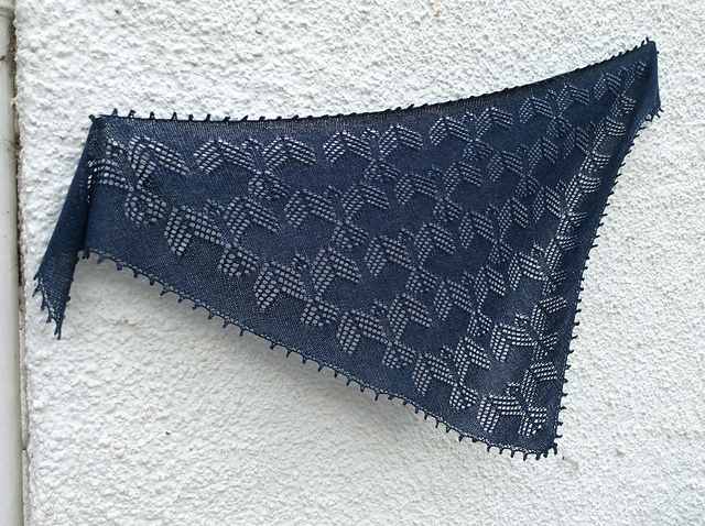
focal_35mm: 32
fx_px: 651
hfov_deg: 56.9
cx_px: 352
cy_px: 263
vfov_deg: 44.1
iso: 32
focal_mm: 3.3
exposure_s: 1/615
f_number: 2.4
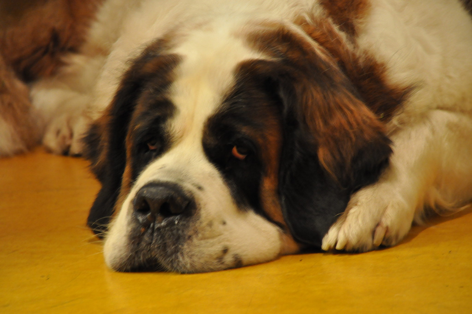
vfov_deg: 3.4
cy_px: 157
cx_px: 236
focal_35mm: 405
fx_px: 5303
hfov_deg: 5.1
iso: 1600
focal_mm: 270
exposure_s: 1/5
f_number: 6.3
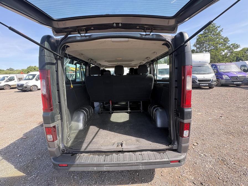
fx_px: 100
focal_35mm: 14
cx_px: 124
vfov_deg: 85.7
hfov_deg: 102.1
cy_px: 93
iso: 80
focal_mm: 2.22
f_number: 2.2
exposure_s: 1/136
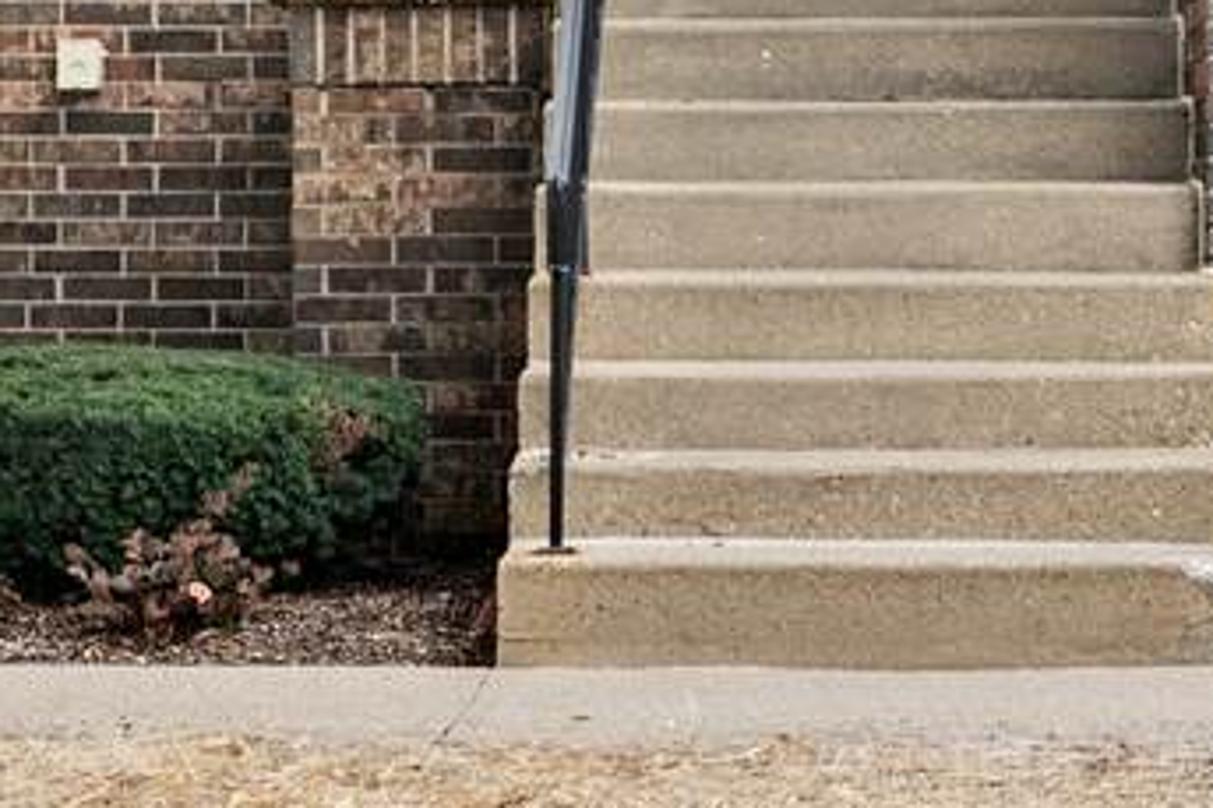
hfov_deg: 15.3
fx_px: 4513
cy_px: -432
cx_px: 363
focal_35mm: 134
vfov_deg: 9.9
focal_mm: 24
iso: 200
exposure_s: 1/100
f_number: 8
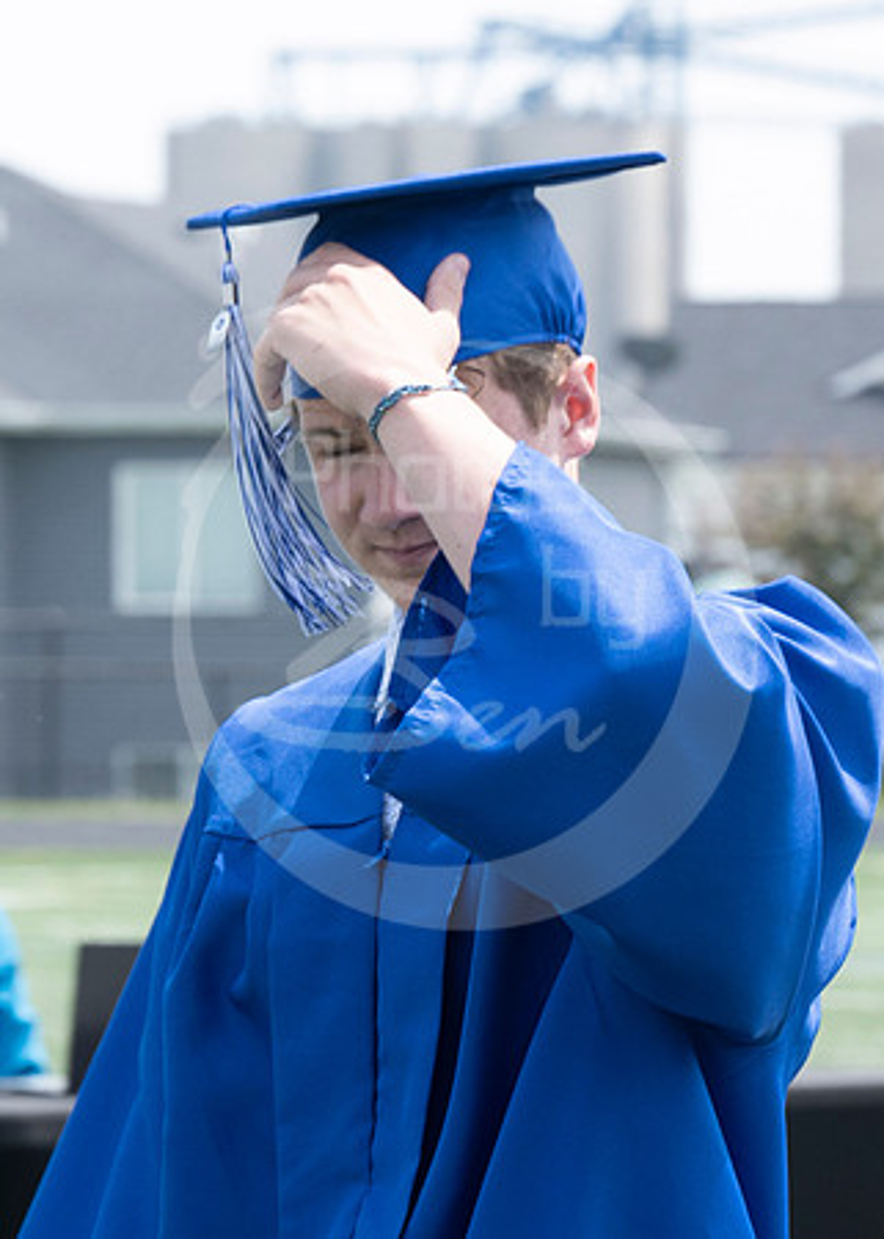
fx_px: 12964
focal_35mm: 369
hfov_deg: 3.9
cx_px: -32
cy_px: 726
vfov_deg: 5.5
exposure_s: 1/250
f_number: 7.1
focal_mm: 101
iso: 200
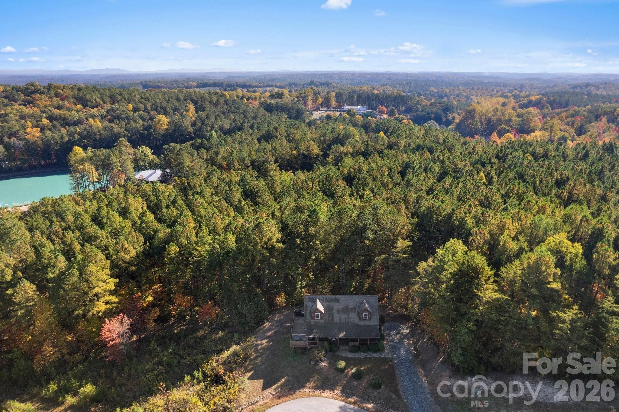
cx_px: 310
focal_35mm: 22
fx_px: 378
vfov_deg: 57.2
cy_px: 206
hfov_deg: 78.6
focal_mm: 8.38
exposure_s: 1/1000
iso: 100
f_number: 2.8
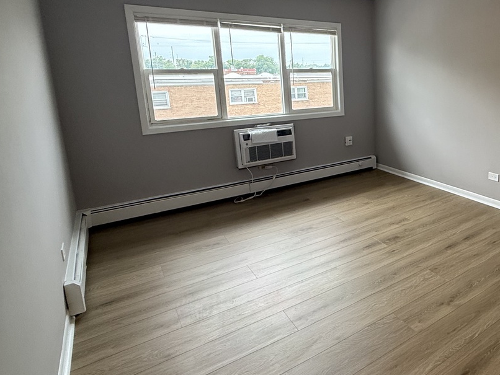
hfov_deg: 63.3
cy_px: 140
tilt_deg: -8.4
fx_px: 361
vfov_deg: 54.3
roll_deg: +0.7
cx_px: 401
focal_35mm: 25
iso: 160
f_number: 2.2
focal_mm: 2.22
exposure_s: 1/120
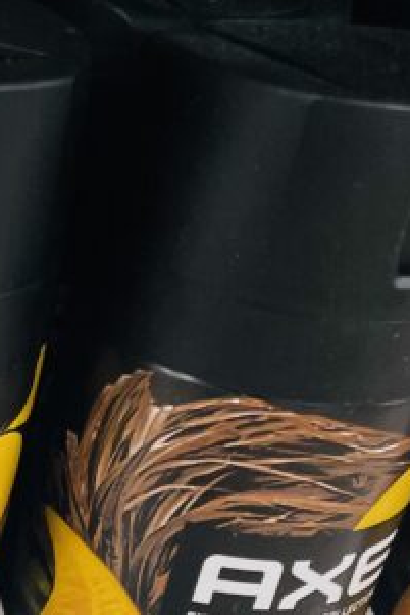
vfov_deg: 20.2
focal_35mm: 92
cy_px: 811
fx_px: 1570
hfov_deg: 13.6
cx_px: -284
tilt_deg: -39.2
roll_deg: -2.7
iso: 80
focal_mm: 4.2
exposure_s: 1/60
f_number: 1.6
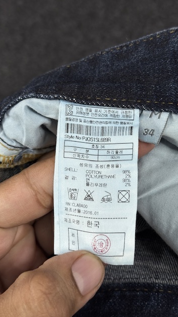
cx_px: 113
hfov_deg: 22.6
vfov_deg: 39.2
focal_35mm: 53
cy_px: 160
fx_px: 445
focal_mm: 6.76
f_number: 1.78
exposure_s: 1/121
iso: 50
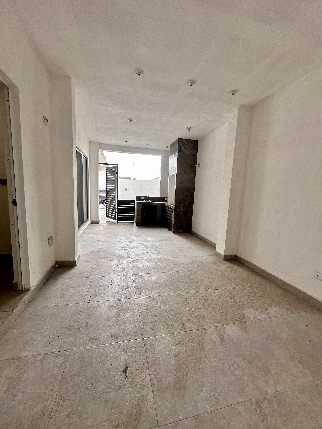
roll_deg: -3.8
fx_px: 174
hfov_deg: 85.7
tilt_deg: -7.2
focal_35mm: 14
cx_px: 161
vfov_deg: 102.1
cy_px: 214
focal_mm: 2.22
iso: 80
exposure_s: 1/99
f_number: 2.2
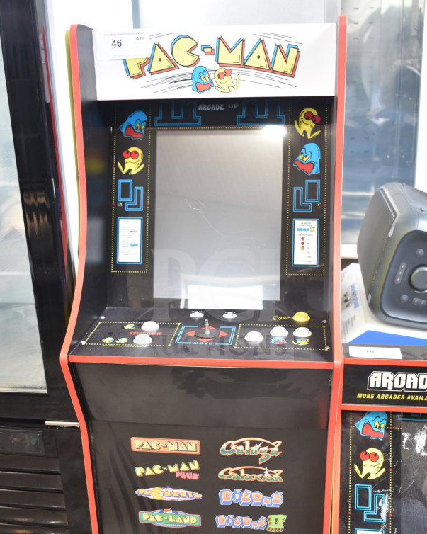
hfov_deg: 36.5
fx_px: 648
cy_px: 306
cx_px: 214
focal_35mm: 41
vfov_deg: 44.7
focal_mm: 24
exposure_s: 1/40
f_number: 4
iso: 560
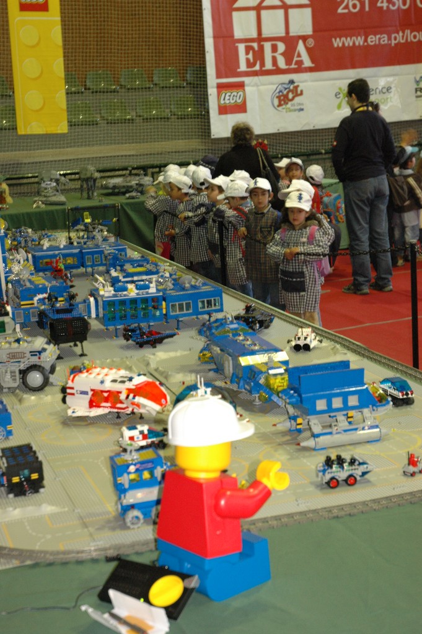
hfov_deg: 20.6
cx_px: 211
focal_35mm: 66
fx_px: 1162
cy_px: 317
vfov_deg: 30.5
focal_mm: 44
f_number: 6.3
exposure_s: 1/13
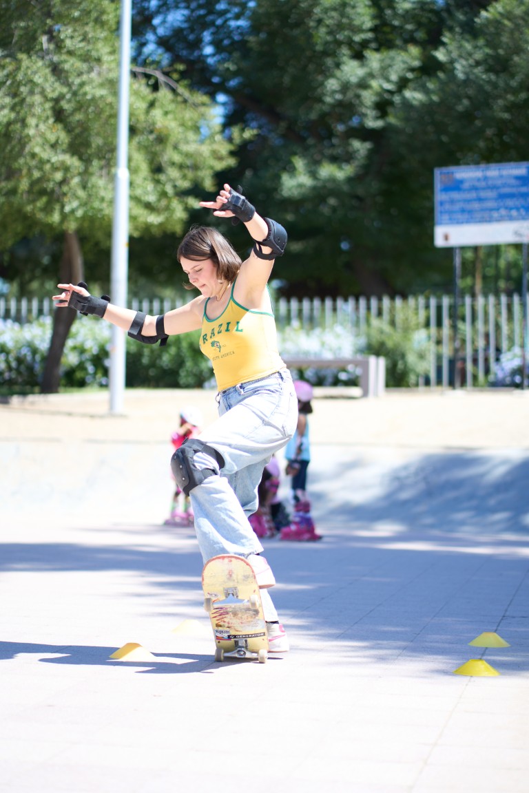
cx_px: 264
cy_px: 396
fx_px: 1873
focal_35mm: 85
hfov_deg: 16.1
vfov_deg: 23.9
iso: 100
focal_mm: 85
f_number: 1.8
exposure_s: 1/1250
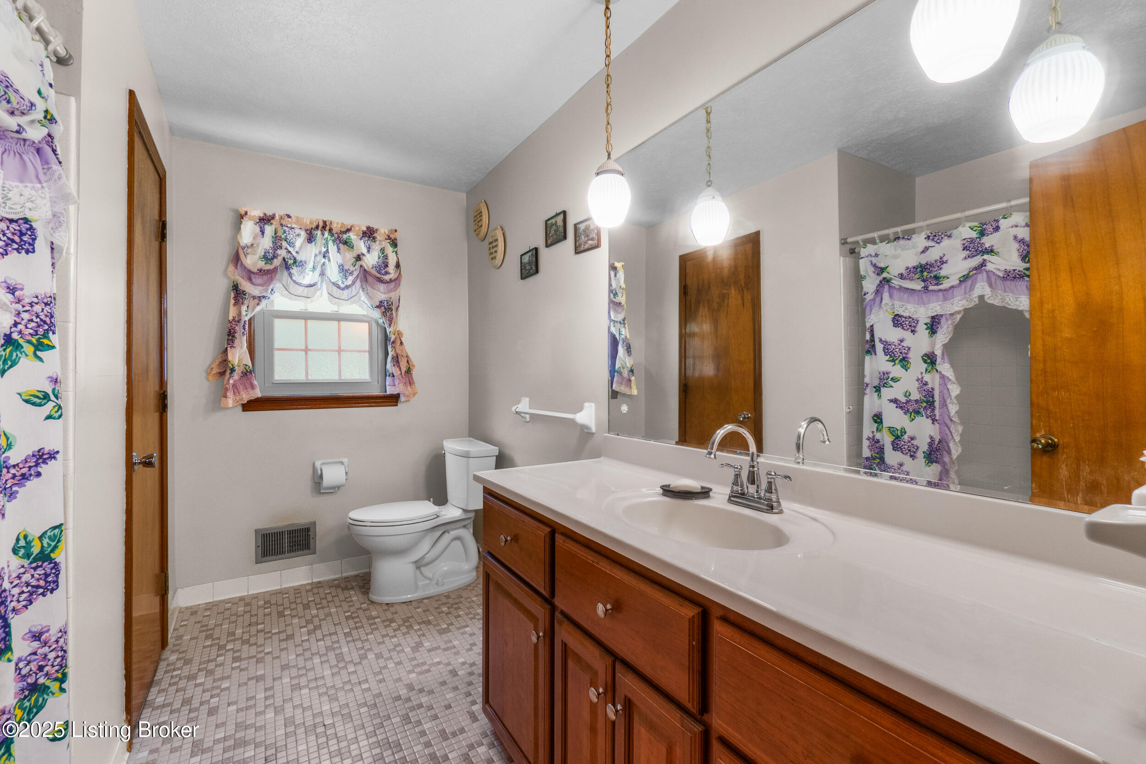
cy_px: 382
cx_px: 573
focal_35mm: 15
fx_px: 477
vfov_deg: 77.3
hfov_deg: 100.4
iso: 400
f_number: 9
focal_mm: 10
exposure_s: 1/1.67
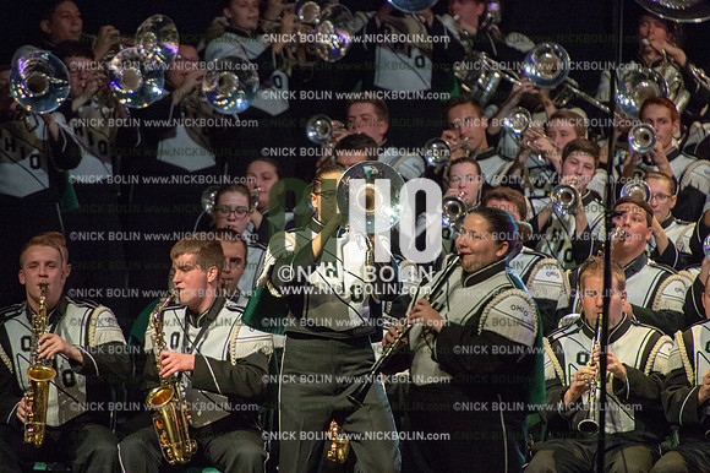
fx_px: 7884
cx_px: 355
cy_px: 236
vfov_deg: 3.4
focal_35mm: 400
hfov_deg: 5.2
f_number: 5.6
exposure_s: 1/320
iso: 8000
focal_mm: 400
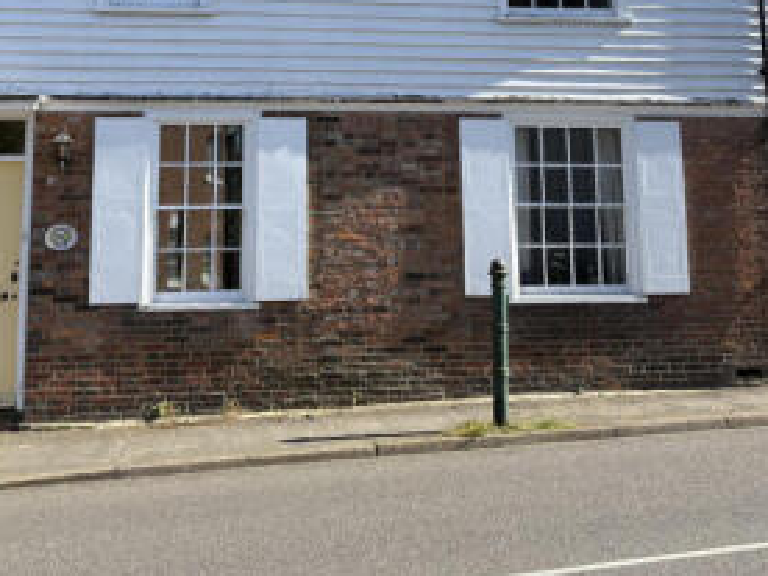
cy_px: -10
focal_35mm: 55
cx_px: 341
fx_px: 1220
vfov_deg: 25.2
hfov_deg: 34.9
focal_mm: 5.96
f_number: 1.6
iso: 50
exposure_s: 1/1901
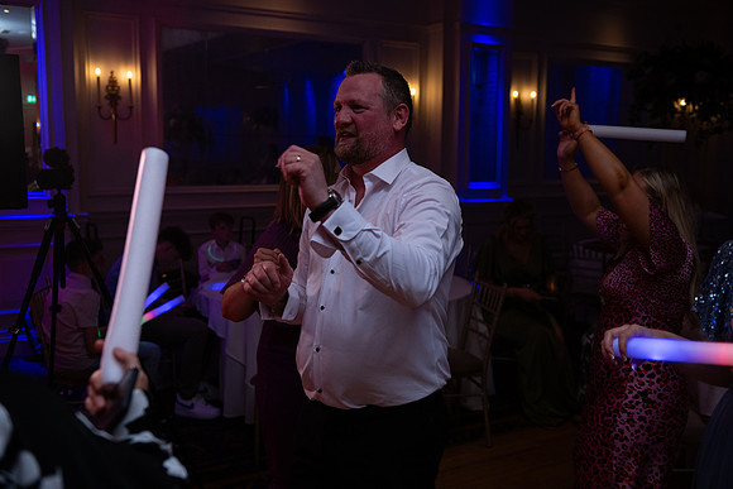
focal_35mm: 38
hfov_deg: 50.7
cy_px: 244
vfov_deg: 35.1
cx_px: 366
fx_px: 774
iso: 640
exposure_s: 1/160
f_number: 3.5
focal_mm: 38
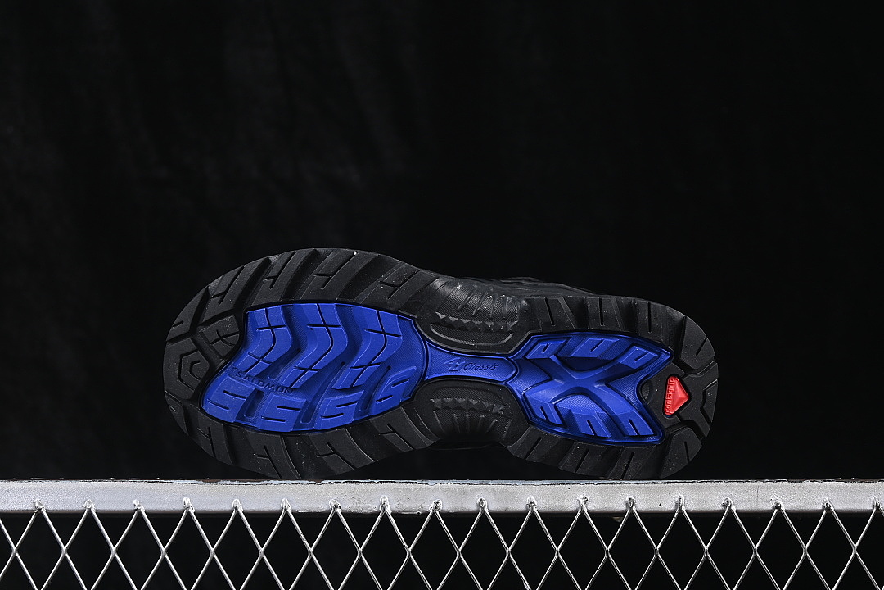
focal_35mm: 75
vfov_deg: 18.2
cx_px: 442
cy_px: 295
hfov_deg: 27.0
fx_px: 1842
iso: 160
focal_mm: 50
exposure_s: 1/60
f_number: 6.3
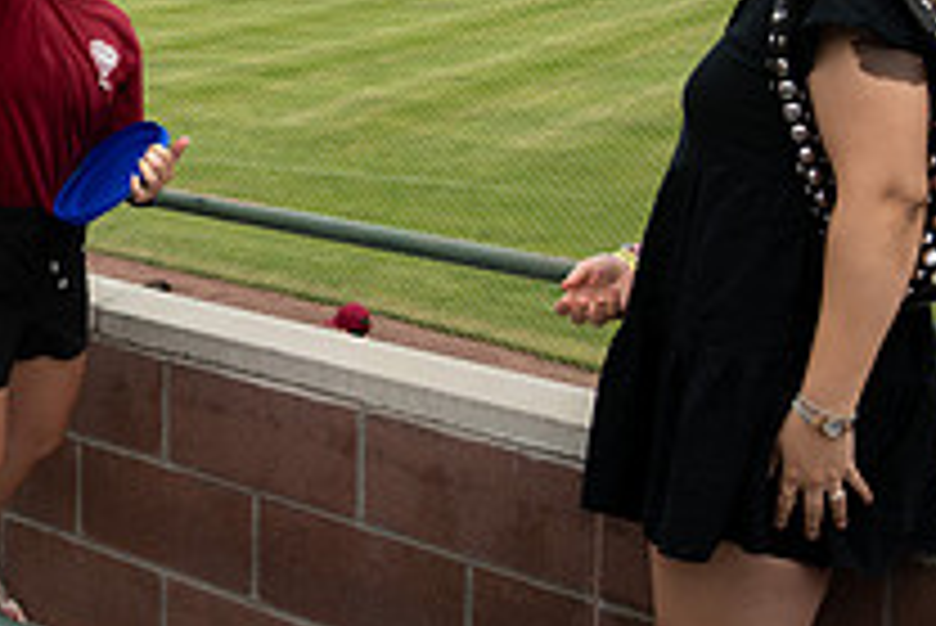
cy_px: -74
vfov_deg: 19.4
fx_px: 1743
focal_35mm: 67
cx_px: -256
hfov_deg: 26.0
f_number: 4
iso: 400
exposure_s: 1/400
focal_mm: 24
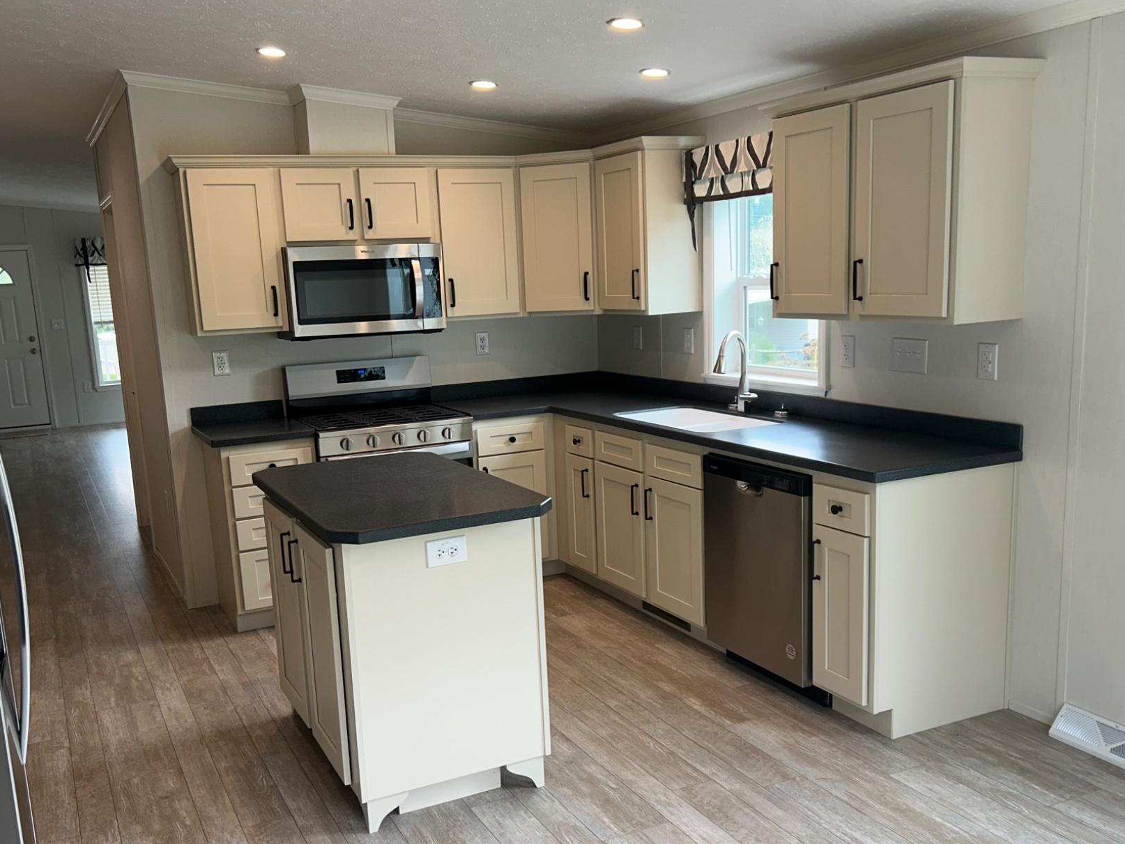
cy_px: 476
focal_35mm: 33
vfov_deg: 42.9
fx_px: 1072
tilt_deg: -11.5
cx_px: 528
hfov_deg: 55.3
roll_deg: +3.3
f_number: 1.5
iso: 50
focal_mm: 5.7
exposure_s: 1/120
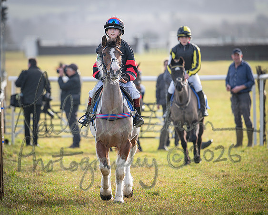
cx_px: 113
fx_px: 4459
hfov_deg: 3.4
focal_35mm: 562
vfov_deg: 2.8
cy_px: 93
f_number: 4.5
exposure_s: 1/640
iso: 400
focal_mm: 400
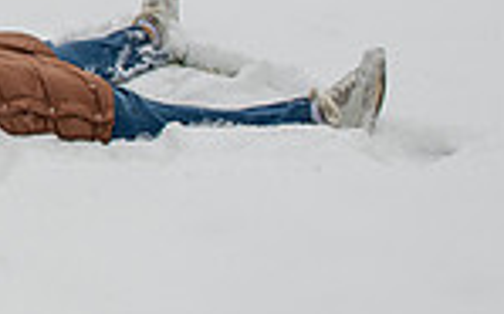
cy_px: -116
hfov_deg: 17.9
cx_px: -267
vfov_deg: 12.2
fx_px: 1414
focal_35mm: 103
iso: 400
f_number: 7.1
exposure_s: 1/200
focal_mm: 26
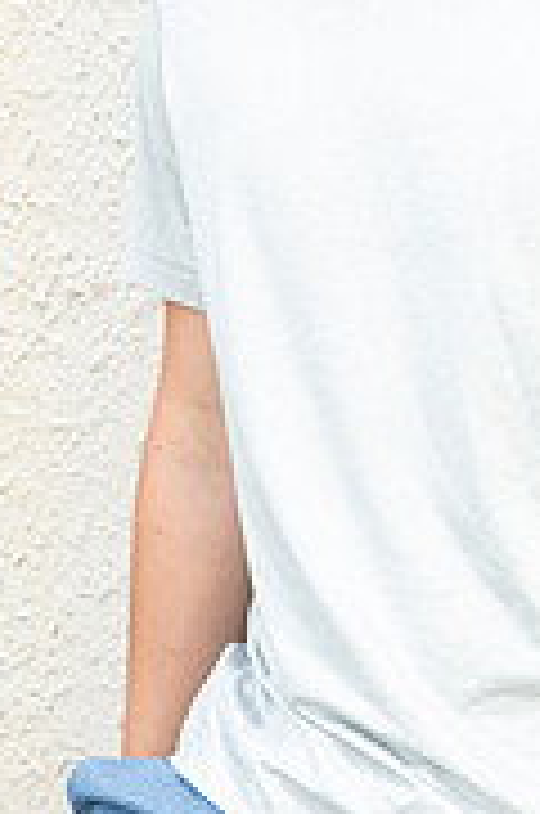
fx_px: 3094
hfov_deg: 9.9
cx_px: 490
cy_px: 252
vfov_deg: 15.0
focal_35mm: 137
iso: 320
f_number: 5.6
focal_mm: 55
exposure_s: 1/160
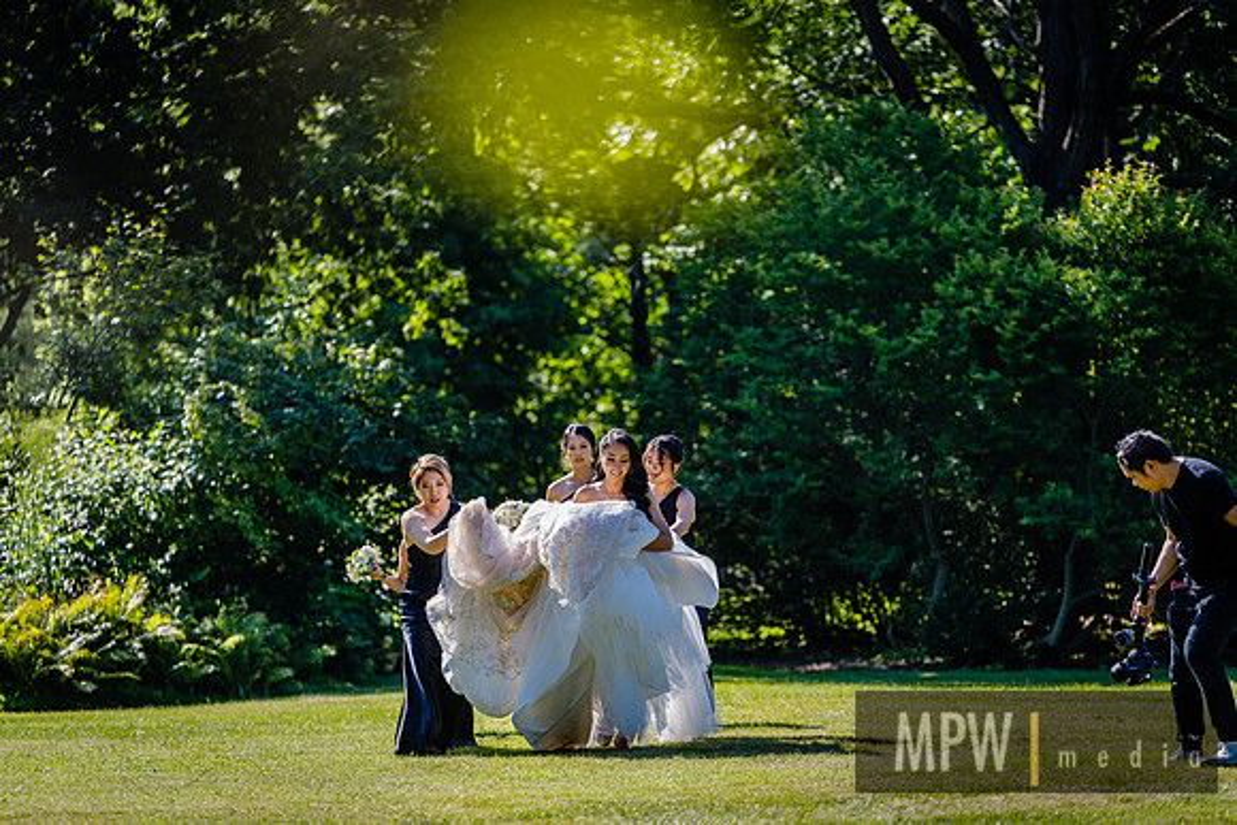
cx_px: 618
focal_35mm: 135
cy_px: 412
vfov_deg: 10.2
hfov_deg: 15.2
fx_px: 4640
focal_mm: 135
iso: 100
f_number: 2.8
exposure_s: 1/500
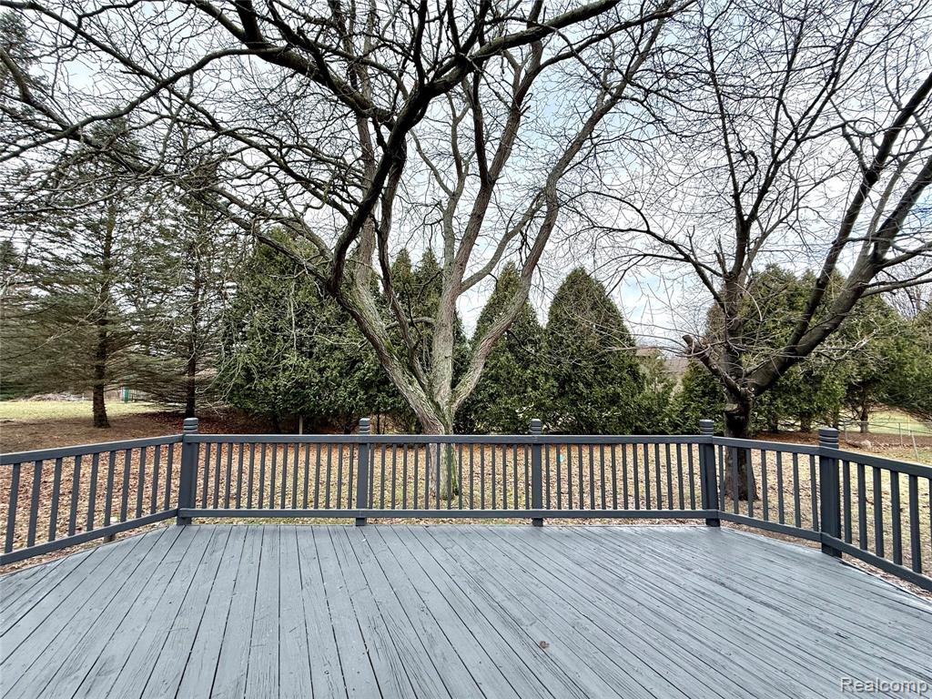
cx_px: 466
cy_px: 350
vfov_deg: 85.7
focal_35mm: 14
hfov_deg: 102.1
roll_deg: -0.2
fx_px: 377
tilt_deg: +4.5
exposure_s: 1/226
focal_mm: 2.22
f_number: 2.2
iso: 64
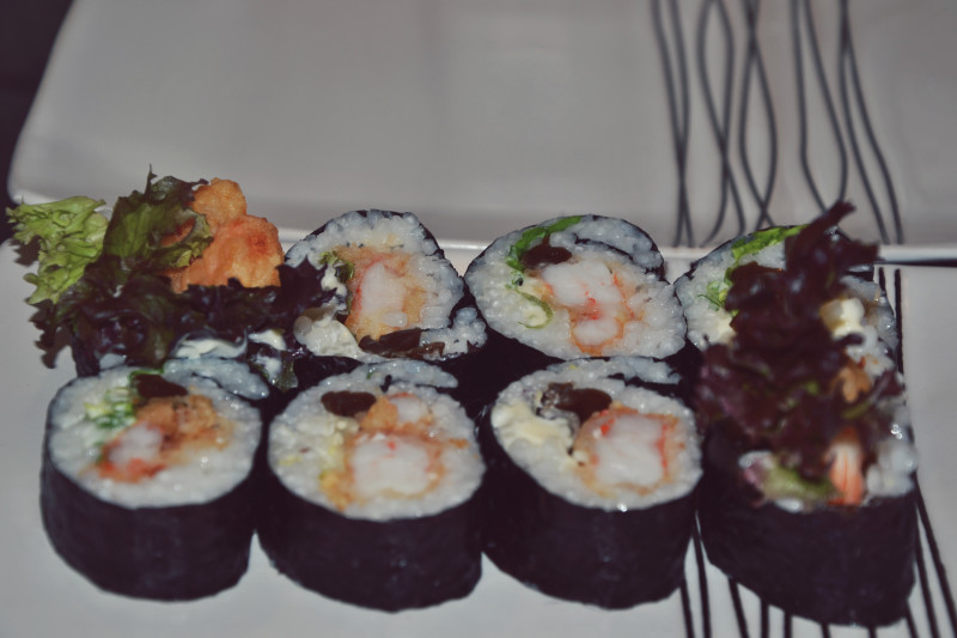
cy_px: 319
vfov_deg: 11.4
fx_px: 3189
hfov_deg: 17.1
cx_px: 478
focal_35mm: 120
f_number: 8
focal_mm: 80
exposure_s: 1/60
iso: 100
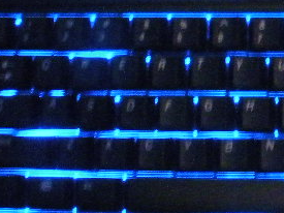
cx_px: 416
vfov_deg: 11.0
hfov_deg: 13.9
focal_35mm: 134
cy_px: 71
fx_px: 1099
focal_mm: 6.3
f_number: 3.5
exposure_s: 1
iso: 800
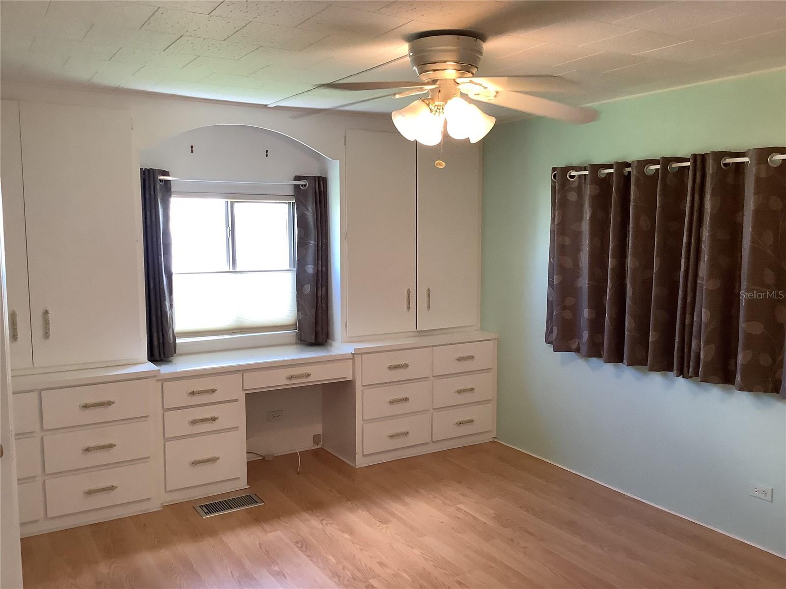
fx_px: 704
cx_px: 393
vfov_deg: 45.4
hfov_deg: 58.4
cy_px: 294
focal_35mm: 31
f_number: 2.4
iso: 200
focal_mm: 3.3
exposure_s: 1/60
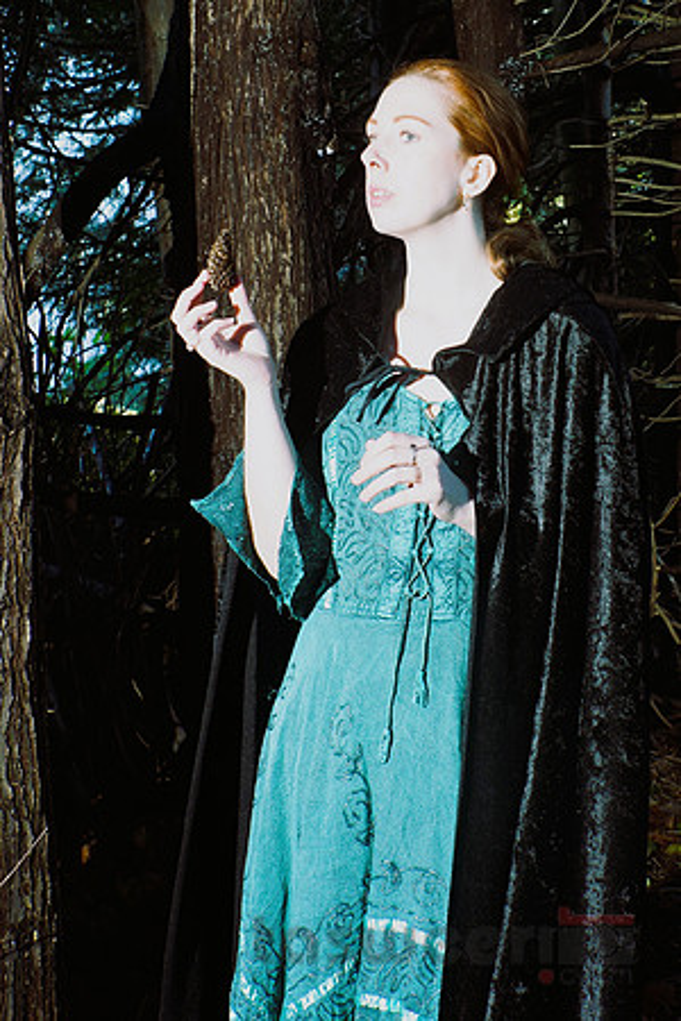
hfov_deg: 36.9
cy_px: 510
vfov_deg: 53.1
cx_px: 340
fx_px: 1021
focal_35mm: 36
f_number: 5
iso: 400
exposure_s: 1/100
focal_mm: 24
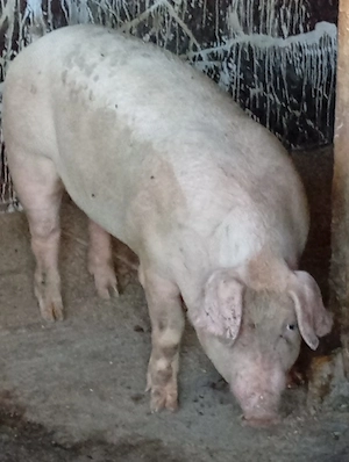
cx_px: 174
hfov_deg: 13.0
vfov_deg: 17.2
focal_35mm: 114
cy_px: 231
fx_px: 1528
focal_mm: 3.84
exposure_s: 1/33.3
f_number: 1.8
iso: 299
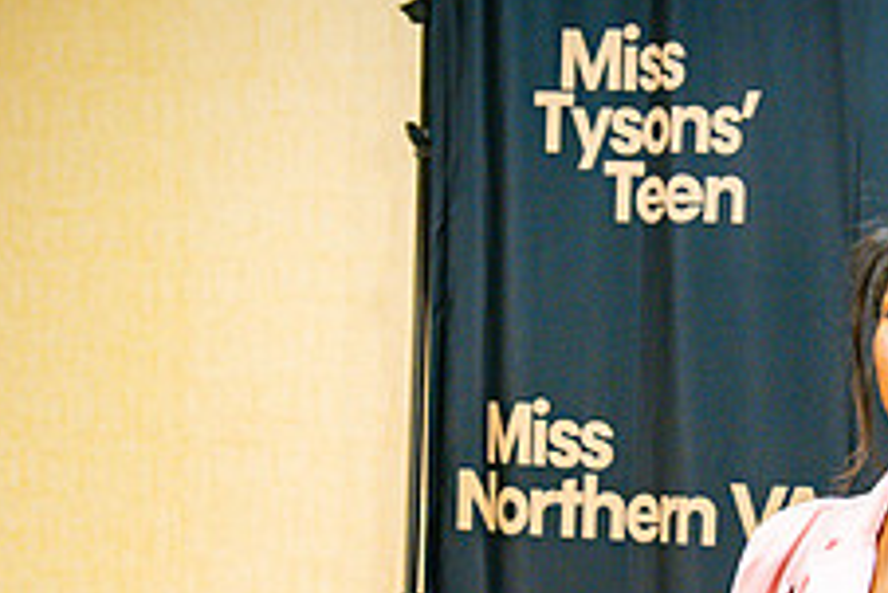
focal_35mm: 136
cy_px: 681
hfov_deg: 14.8
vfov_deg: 10.0
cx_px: 919
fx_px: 3357
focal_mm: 53
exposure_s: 1/125
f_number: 2.8
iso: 800
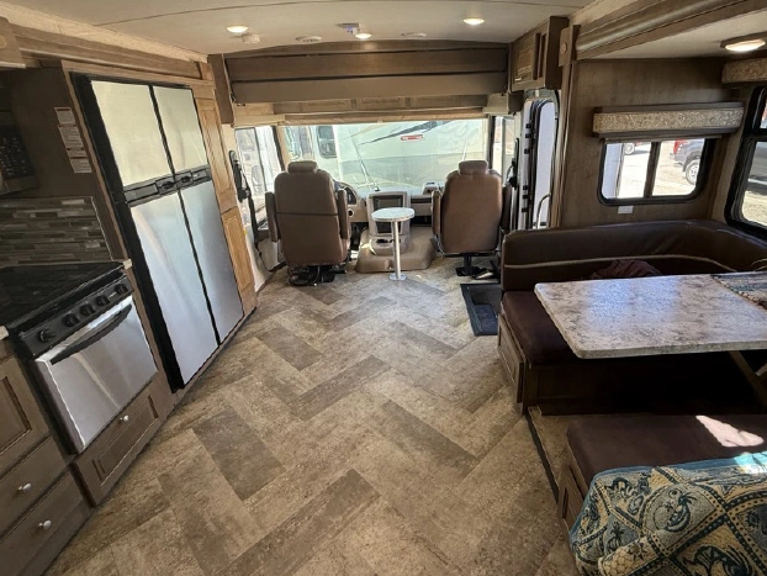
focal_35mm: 18
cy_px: 259
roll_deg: +3.1
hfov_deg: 87.3
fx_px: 399
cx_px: 429
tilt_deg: -18.8
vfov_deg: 71.4
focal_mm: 2.22
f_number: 2.2
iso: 100
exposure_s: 1/99
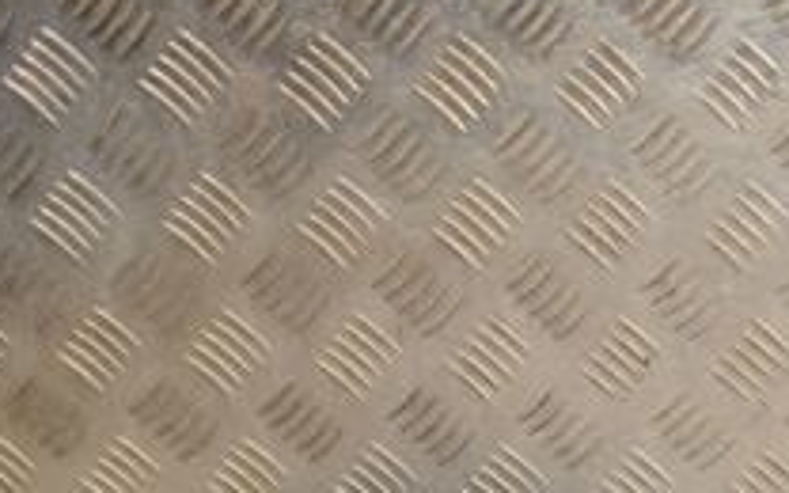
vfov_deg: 10.5
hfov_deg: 16.2
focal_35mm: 122
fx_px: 2623
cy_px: 637
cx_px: 1009
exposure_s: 1/200
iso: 800
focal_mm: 26
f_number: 5
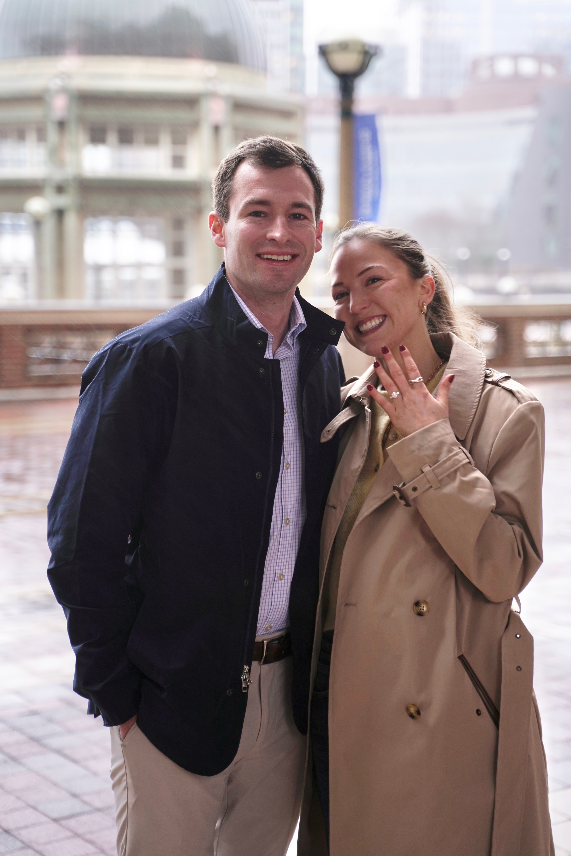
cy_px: 428
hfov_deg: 21.2
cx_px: 286
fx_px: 1522
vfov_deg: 31.4
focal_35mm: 64
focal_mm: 64
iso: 250
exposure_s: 1/125
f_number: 2.8
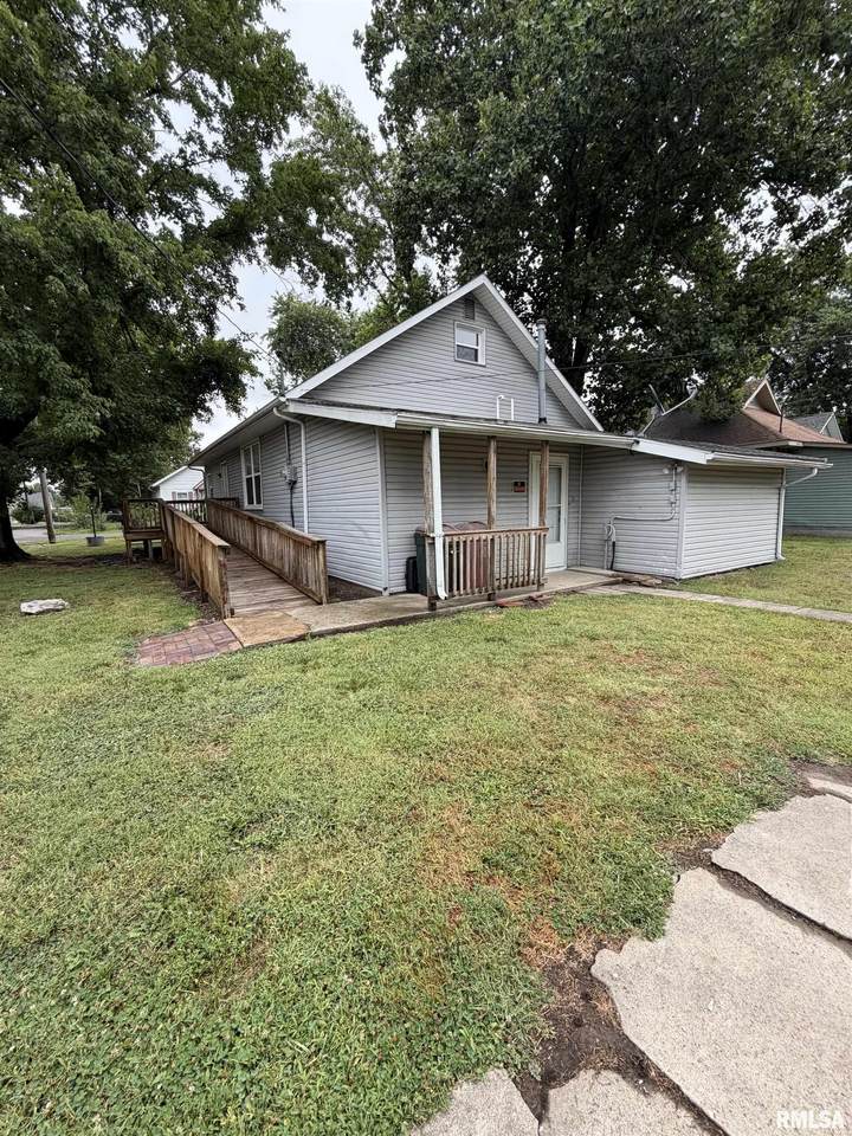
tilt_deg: -7.6
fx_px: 459
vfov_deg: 102.1
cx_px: 426
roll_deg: +0.4
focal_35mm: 14
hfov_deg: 85.7
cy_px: 568
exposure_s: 1/502
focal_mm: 2.22
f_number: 2.2
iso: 64
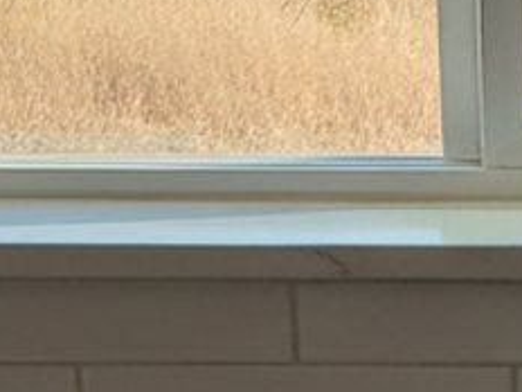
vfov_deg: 12.1
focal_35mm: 119
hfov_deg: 15.7
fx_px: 1794
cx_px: 677
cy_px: 493
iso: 856
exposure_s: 1/1451
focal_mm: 6.4
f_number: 1.8
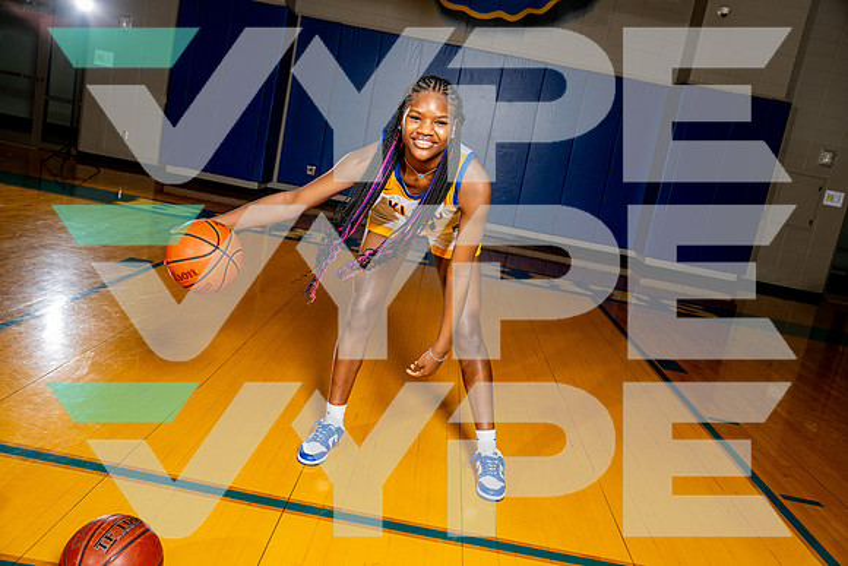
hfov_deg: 60.3
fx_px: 730
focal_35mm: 31
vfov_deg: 42.3
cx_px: 424
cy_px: 283
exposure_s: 1/250
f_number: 4
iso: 160
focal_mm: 31
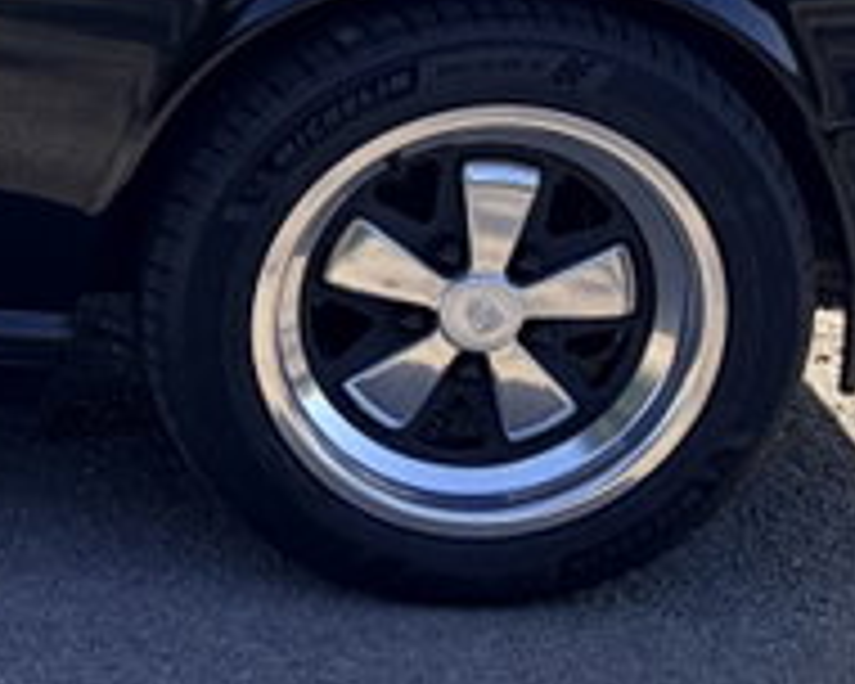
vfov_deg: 11.2
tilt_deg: -12.7
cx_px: -572
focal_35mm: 137
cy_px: 4
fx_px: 3467
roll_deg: -2.8
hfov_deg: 13.0
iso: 64
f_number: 1.6
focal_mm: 5.96
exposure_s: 1/1451
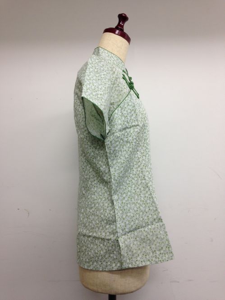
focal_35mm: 33
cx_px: 112
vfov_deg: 55.4
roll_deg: +1.1
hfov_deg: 42.9
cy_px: 150
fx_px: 286
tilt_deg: +2.4
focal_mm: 4.12
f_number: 2.4
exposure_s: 1/25
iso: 50
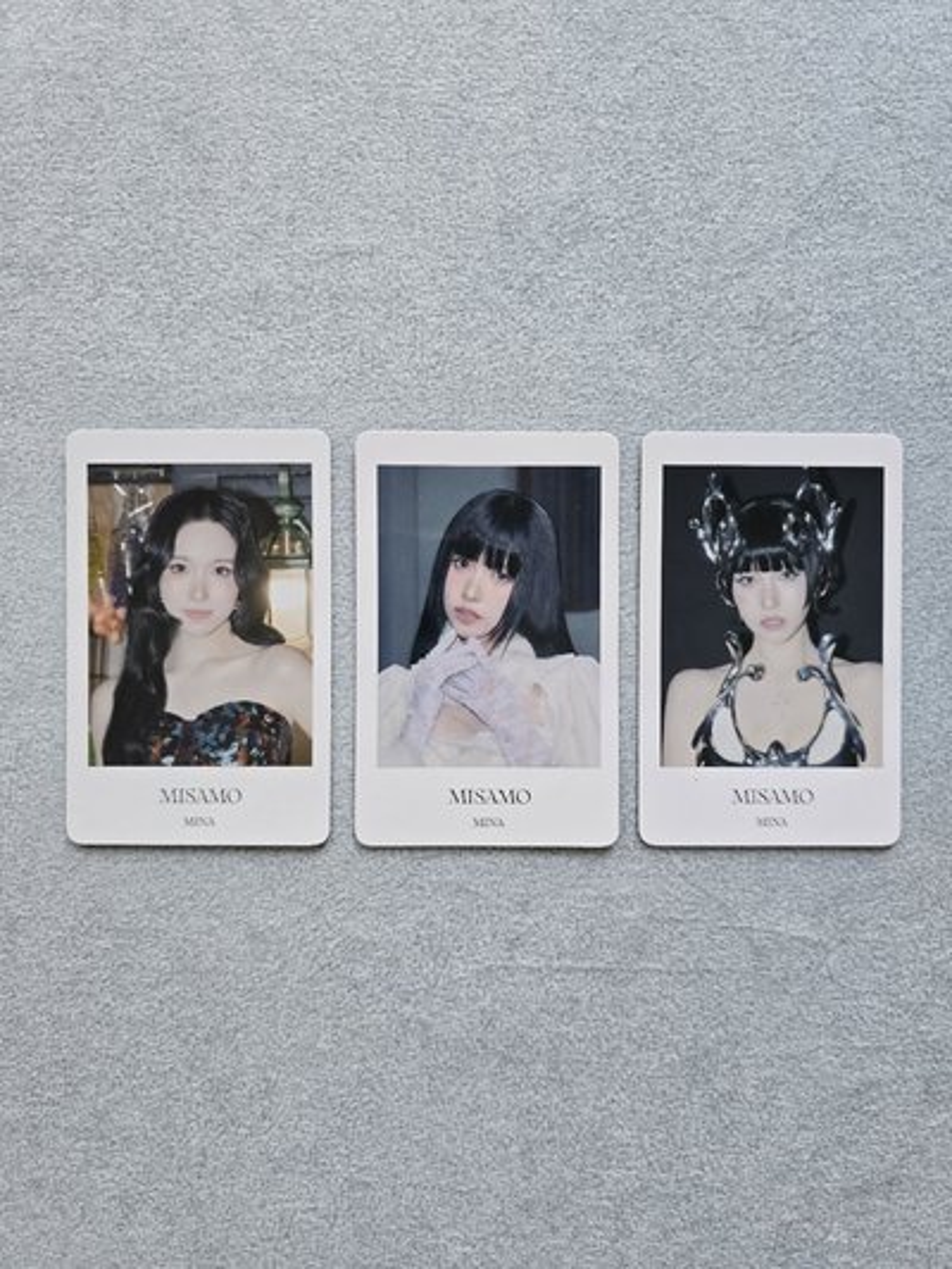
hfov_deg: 58.9
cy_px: 634
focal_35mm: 23
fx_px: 843
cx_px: 476
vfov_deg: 73.9
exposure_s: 1/120
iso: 200
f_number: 1.7
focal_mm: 6.3
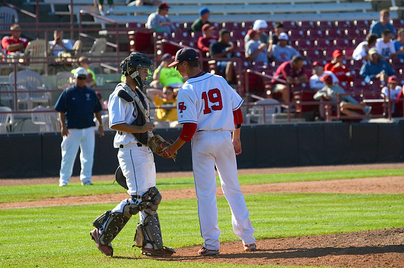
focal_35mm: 300
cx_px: 202
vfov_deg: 4.6
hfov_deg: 6.9
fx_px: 3362
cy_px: 134
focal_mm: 200
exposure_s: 1/8000
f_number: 5.3
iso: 800
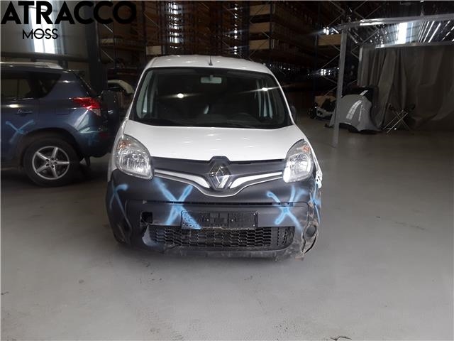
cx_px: 227
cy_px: 170
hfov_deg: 63.4
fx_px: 367
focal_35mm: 28
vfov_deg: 49.7
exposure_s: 1/50
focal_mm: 2.91
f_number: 1.9
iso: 50
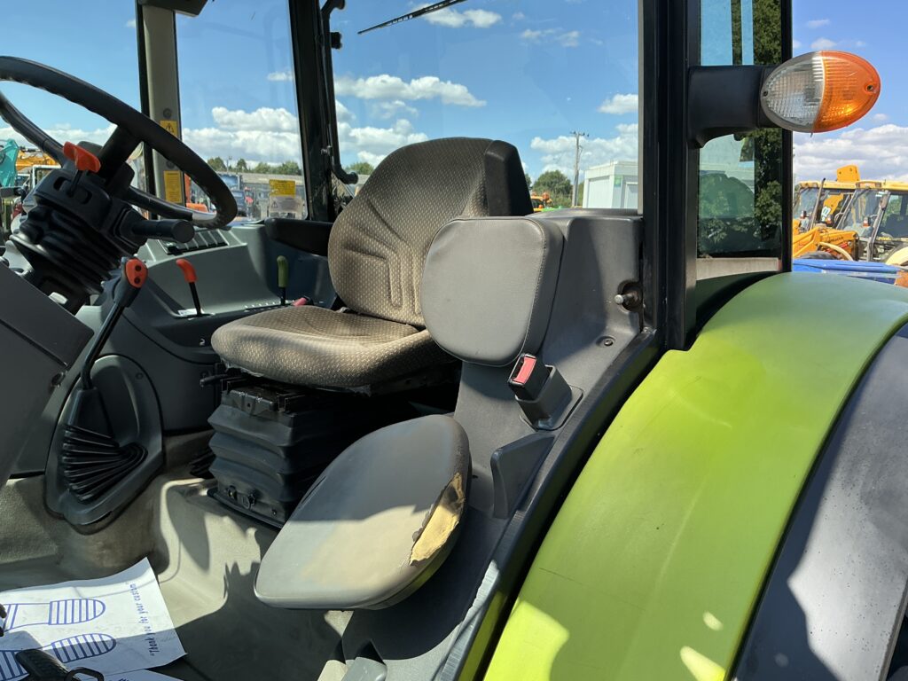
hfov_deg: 63.4
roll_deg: -2.6
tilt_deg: -7.2
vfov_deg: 49.7
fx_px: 734
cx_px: 454
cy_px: 340
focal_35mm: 28
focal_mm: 3
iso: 25
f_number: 1.8
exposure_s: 1/650
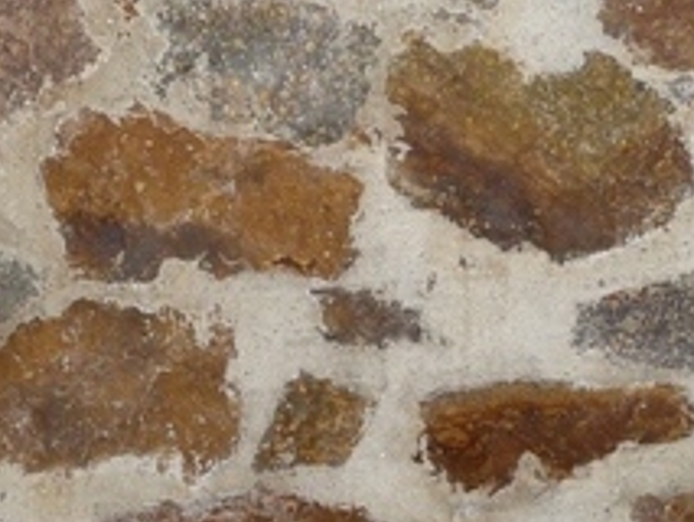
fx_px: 1805
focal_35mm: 90
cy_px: 343
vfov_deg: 16.4
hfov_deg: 21.7
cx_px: 274
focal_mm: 5.3
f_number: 3.5
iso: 200
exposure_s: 1/30
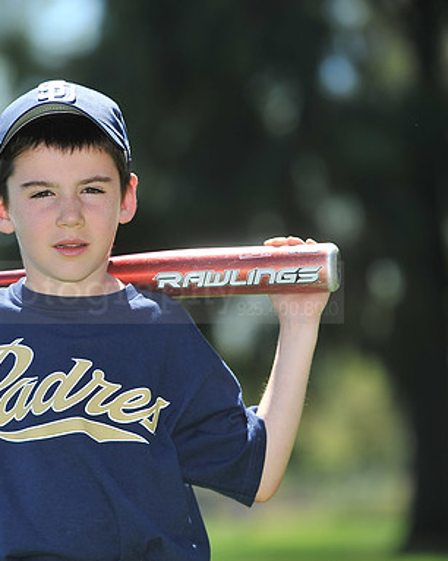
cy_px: 280
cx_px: 60
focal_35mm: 284
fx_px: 4711
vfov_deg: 6.8
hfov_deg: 5.4
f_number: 4.5
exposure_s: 1/1000
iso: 200
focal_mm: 200
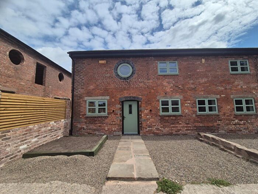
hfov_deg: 106.2
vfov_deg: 89.9
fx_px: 97
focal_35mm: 13
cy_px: 97
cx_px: 129
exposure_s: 1/3504
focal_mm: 2.2
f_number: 2.2
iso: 50
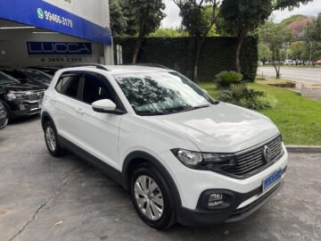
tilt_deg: -13.6
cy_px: 120
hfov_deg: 67.3
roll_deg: +2.0
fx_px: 241
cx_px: 160
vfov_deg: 53.1
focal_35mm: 26
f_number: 1.5
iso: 50
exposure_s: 1/1029
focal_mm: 5.7
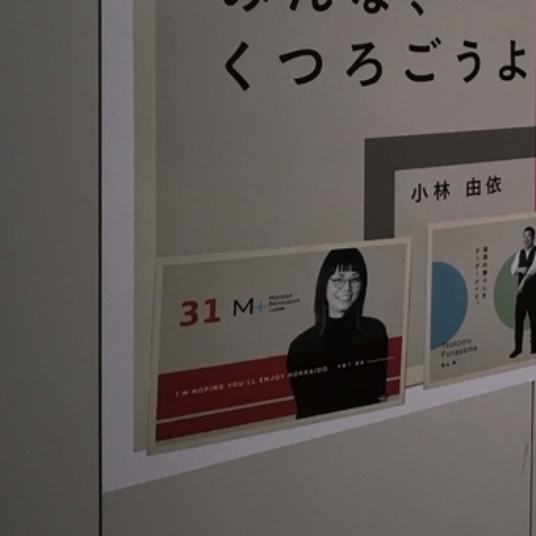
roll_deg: -0.7
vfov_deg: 22.0
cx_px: 776
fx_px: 1349
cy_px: 61
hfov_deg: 19.8
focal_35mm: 77
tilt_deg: -2.7
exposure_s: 1/30
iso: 80
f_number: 2.2
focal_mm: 4.15
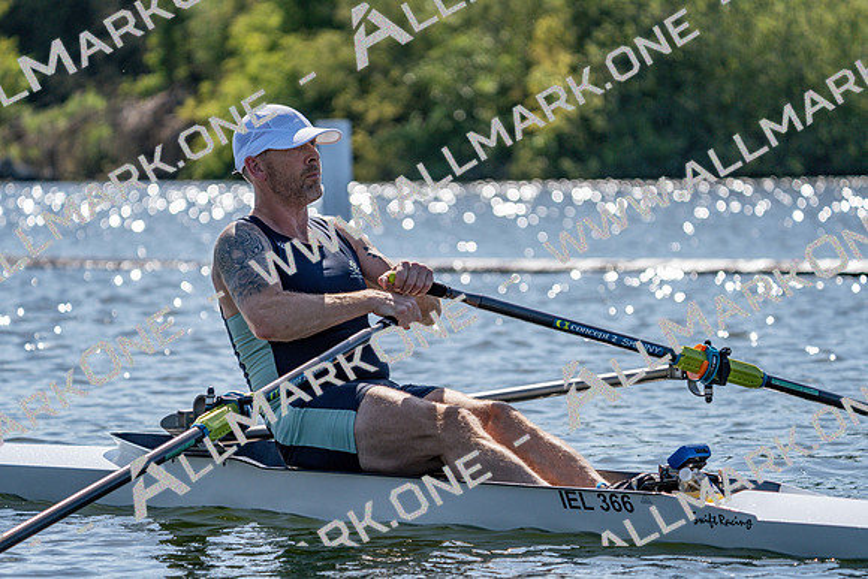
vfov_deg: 6.9
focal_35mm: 200
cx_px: 434
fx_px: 4823
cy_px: 290
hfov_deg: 10.3
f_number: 5.6
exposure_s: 1/2000
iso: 200
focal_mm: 200
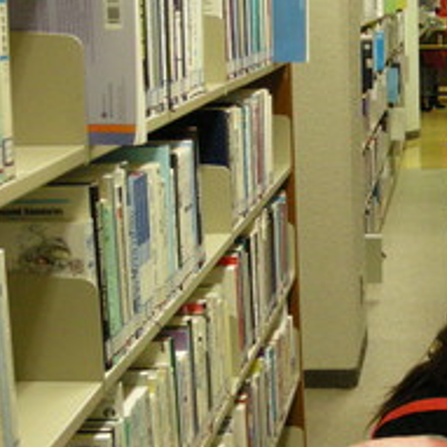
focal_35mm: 81
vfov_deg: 21.4
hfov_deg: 20.5
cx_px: 482
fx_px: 1183
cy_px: 214
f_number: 2.8
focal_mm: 5.7
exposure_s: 1/55.2
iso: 308
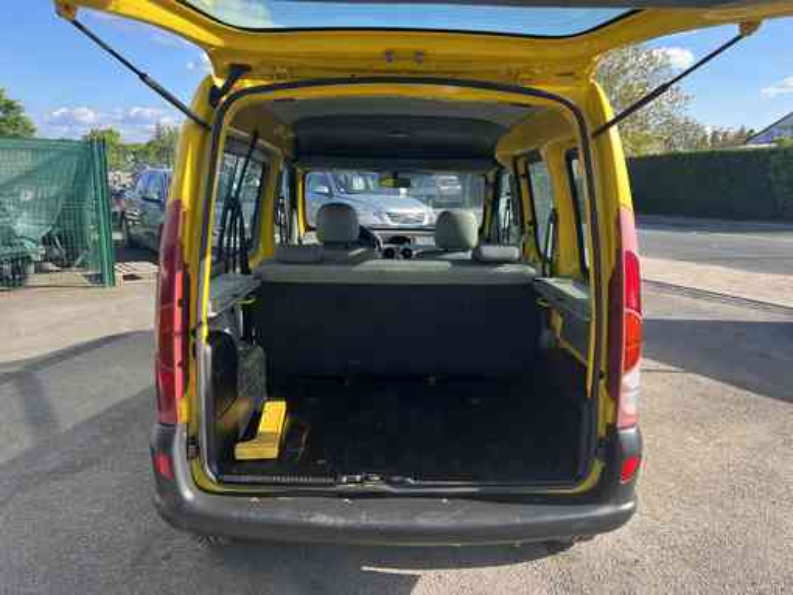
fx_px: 596
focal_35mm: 26
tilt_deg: -12.1
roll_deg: -1.2
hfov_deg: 67.3
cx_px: 396
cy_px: 298
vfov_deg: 53.1
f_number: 1.5
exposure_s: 1/827
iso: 50
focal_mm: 5.7
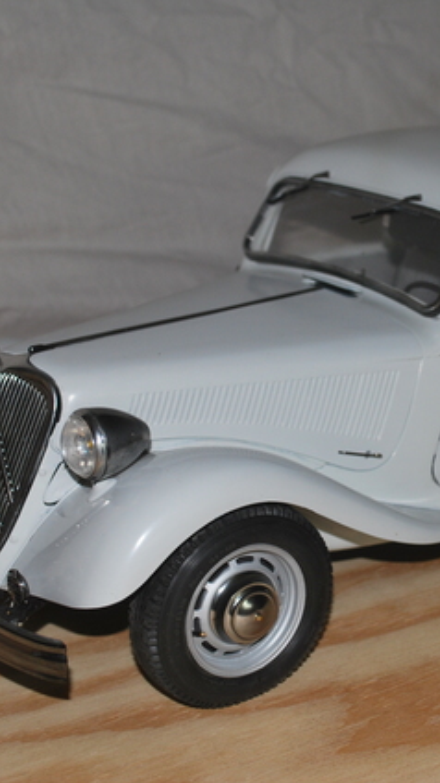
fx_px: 1579
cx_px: 355
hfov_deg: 15.8
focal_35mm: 76
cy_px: 392
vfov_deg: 27.9
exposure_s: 1/60
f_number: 5
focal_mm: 32
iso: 200
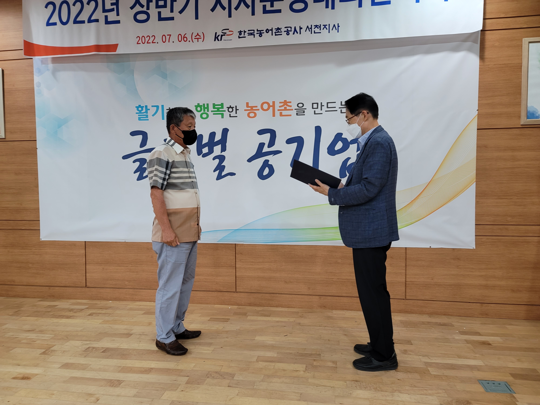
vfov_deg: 54.9
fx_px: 390
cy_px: 202
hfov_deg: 69.4
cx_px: 270
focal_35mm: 25
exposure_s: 1/40
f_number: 1.8
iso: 320
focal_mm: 7
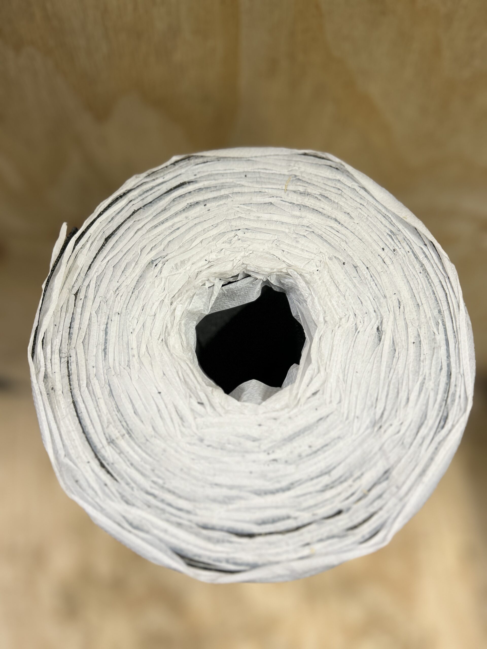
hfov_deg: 53.1
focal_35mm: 26
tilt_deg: -71.5
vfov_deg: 67.3
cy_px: 324
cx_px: 244
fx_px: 488
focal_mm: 5.7
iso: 64
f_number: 1.5
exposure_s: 1/50
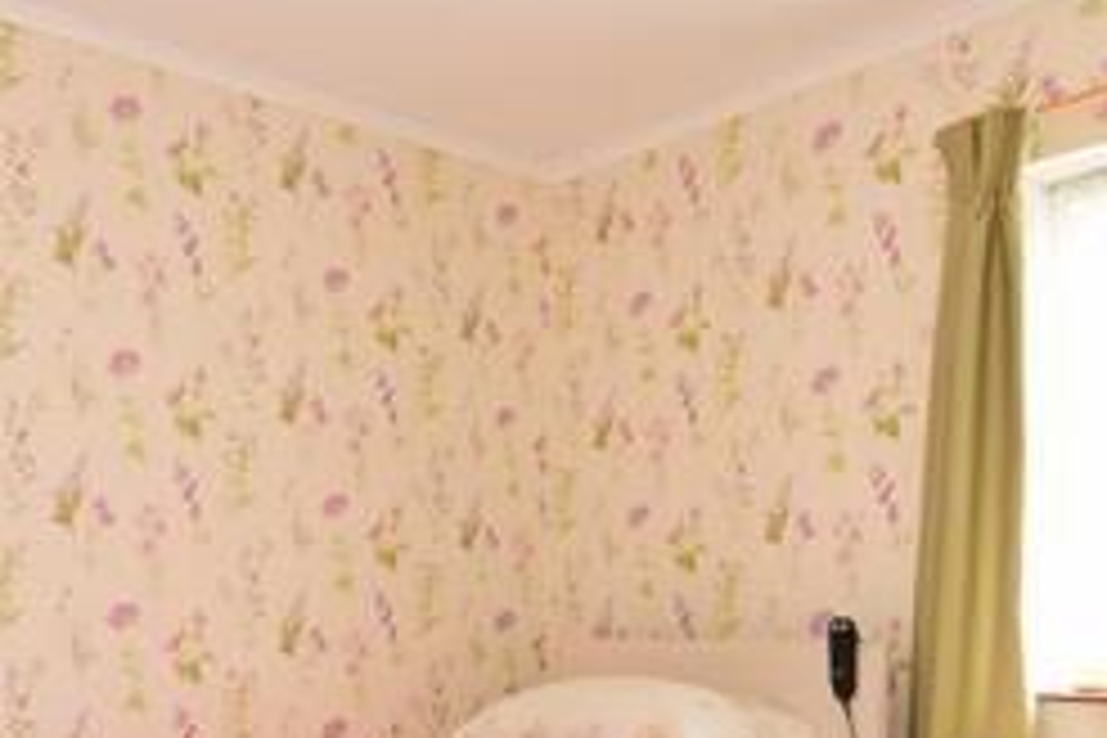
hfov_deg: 48.1
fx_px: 1230
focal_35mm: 40
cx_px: 432
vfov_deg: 31.8
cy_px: 664
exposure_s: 1/40
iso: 200
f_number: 5
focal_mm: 10
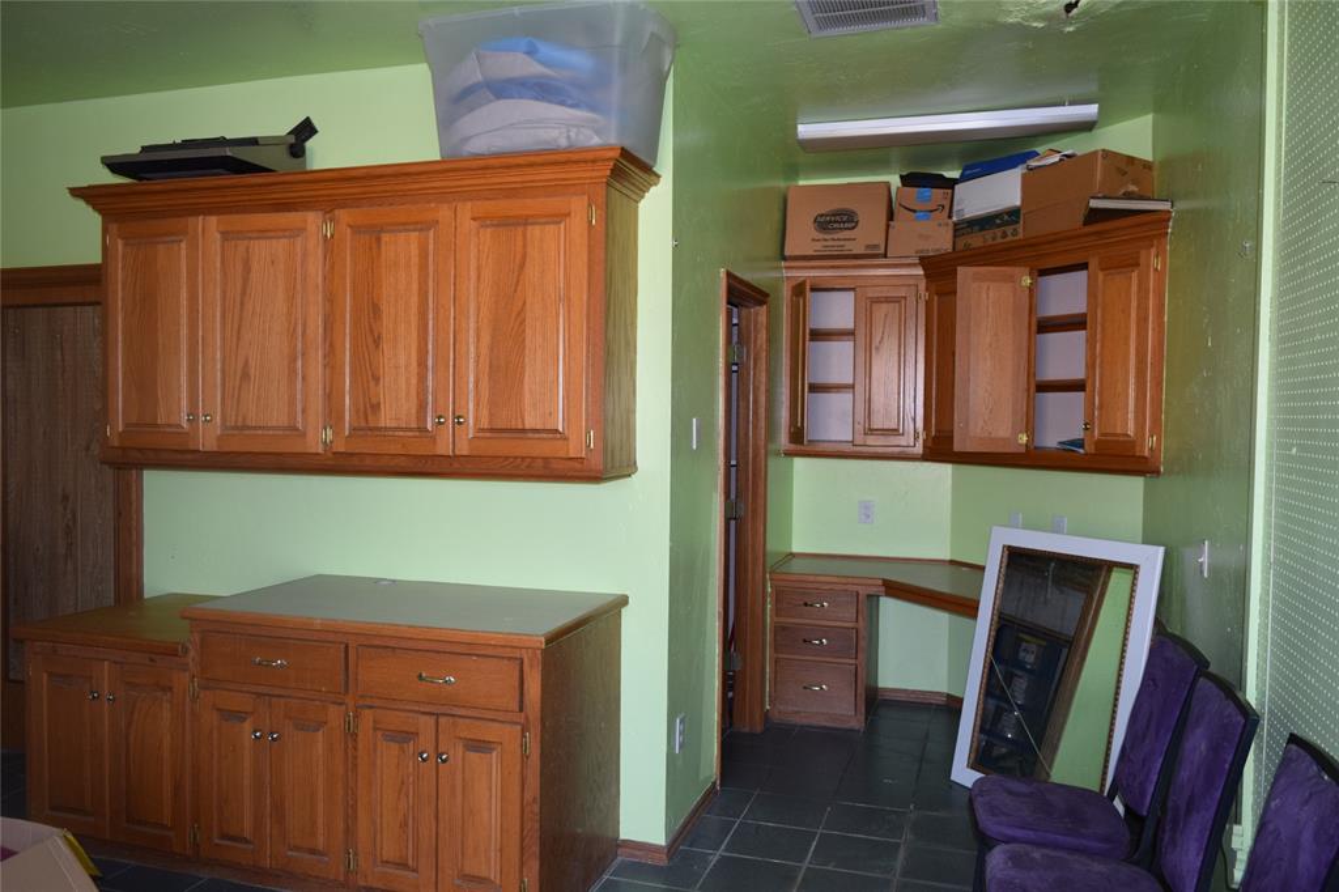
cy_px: 446
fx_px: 1004
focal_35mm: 27
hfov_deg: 67.4
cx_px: 670
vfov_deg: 47.9
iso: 800
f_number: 4.5
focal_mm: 18
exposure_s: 1/80
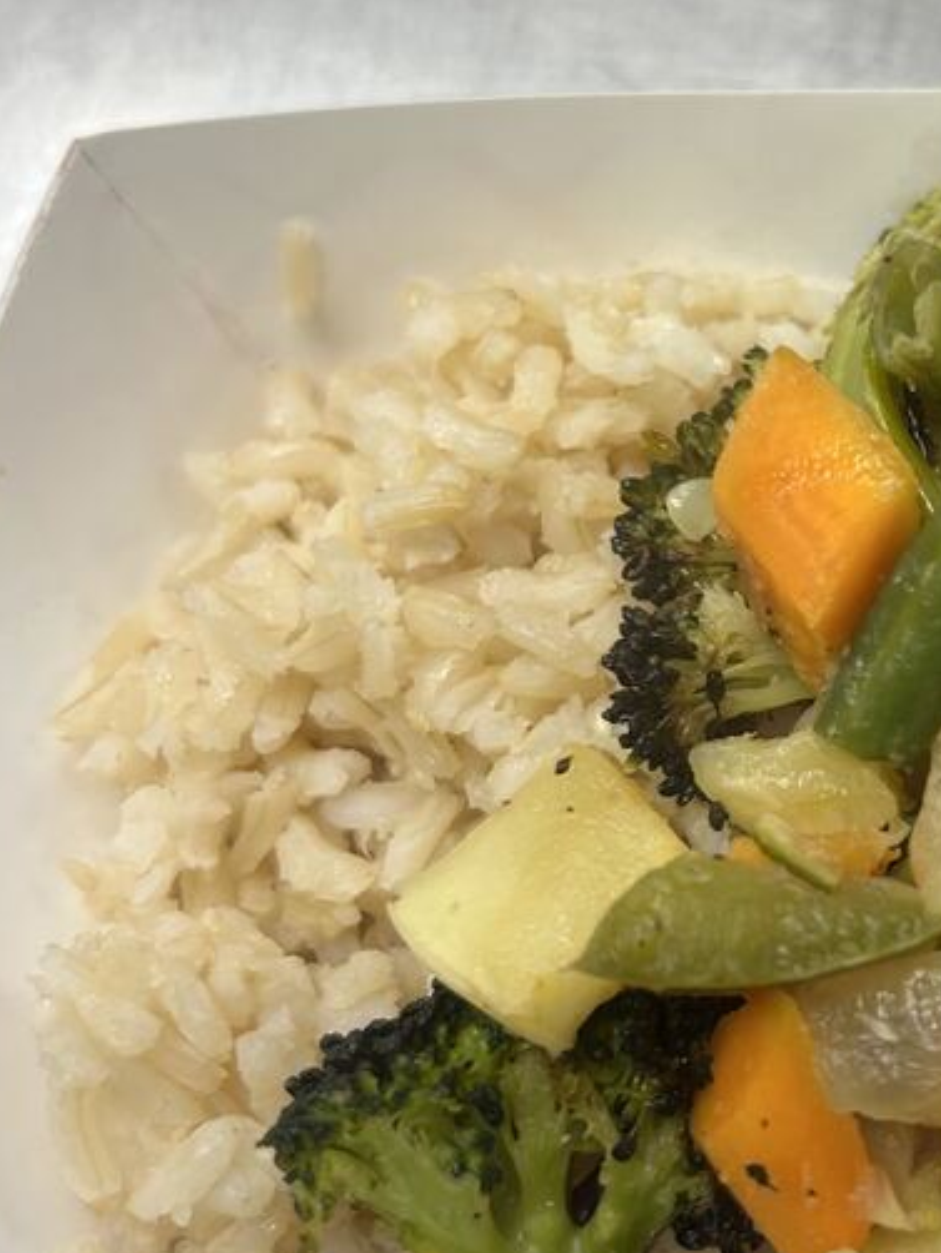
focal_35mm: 53
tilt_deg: -66.7
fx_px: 1919
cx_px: 894
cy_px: 572
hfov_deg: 26.4
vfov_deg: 36.1
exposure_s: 1/120
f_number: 1.5
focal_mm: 5.7
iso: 80
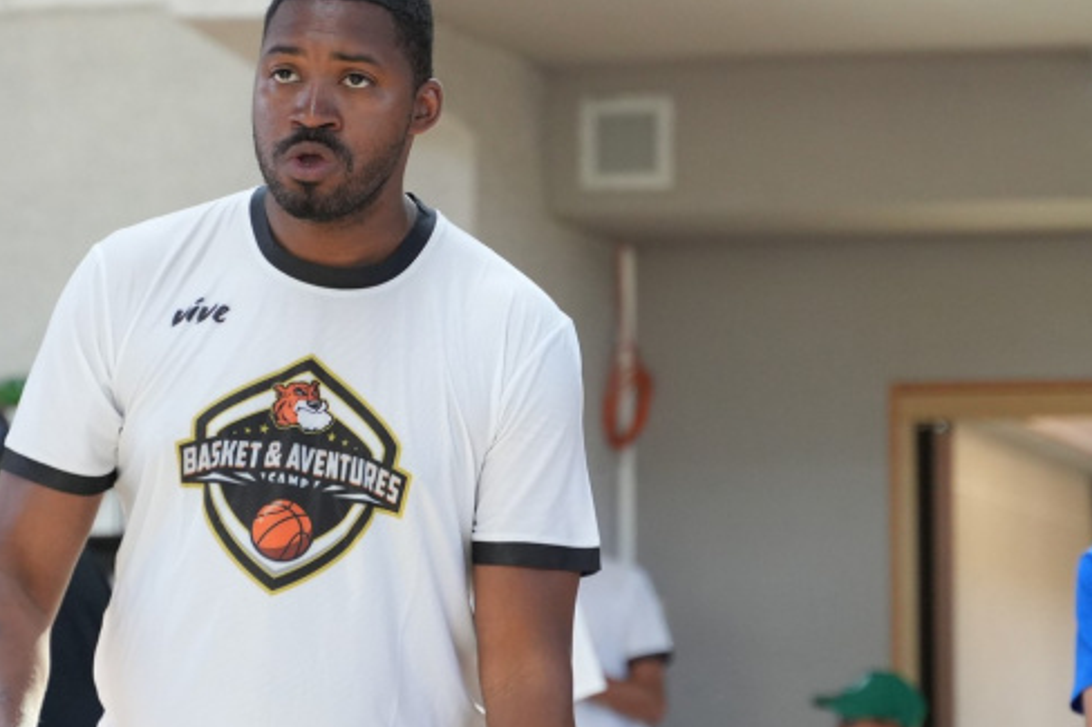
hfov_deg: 12.5
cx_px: 369
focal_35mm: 165
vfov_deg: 8.3
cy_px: 343
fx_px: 4998
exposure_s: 1/400
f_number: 2.8
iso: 1600
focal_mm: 67
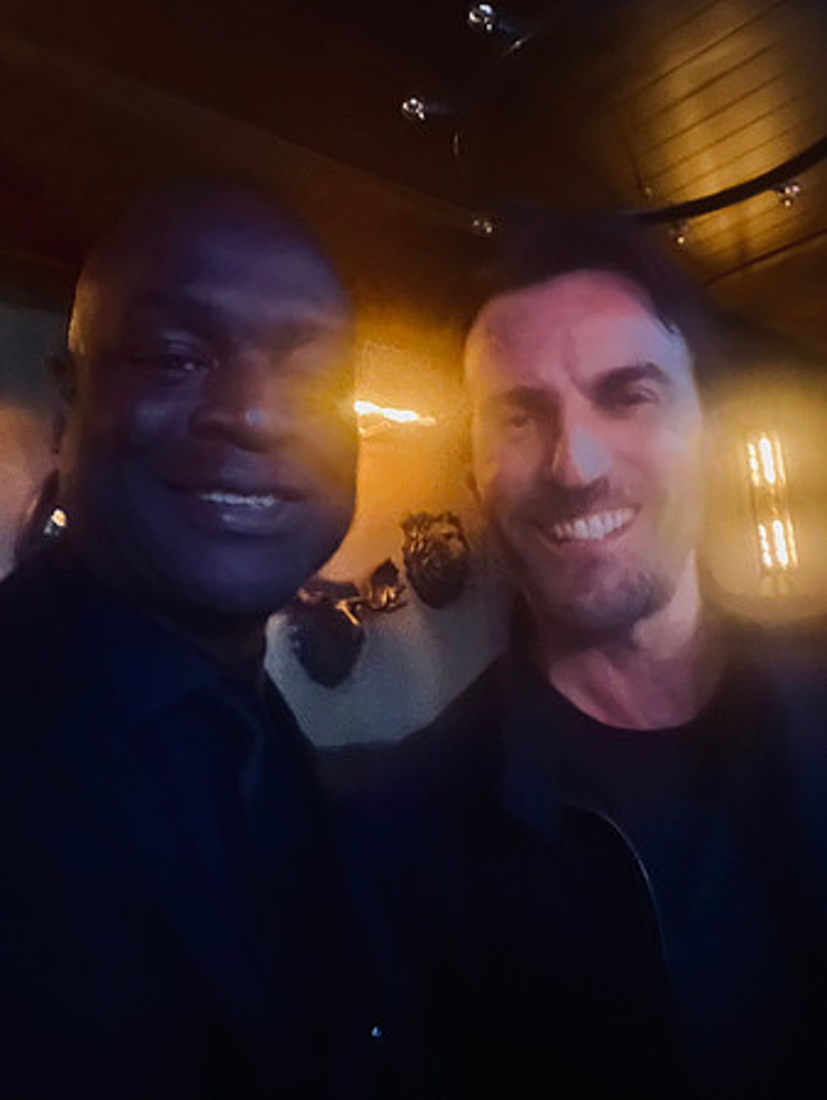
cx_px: 414
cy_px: 550
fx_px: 955
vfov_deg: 59.9
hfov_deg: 46.8
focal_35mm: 30
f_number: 2.2
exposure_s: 1/8
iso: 3200
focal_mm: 2.71
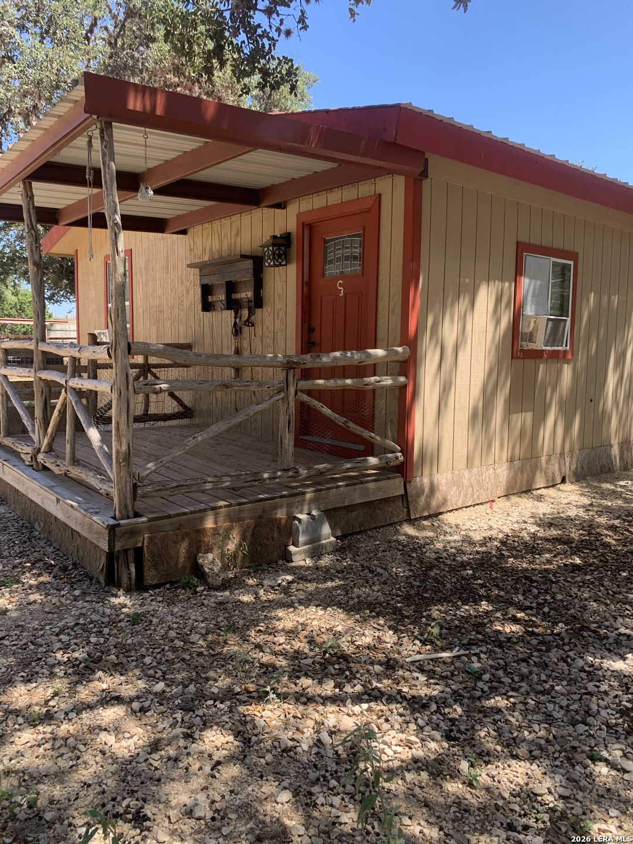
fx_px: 634
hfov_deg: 53.1
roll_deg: +0.5
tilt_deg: -4.8
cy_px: 422
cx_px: 316
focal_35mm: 26
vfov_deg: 67.3
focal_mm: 4.25
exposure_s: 1/467
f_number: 1.8
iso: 25
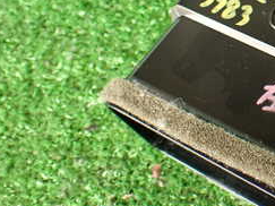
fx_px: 627
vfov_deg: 18.4
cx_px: 328
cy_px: 25
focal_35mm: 79
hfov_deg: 22.8
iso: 200
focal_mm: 5.79
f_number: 2.4
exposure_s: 1/30
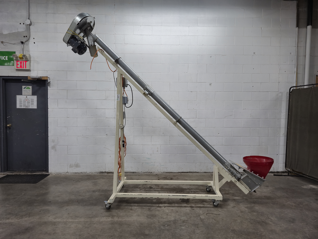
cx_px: 159
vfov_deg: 58.9
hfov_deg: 73.9
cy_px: 120
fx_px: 211
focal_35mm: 23
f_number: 1.8
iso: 80
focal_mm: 5.4
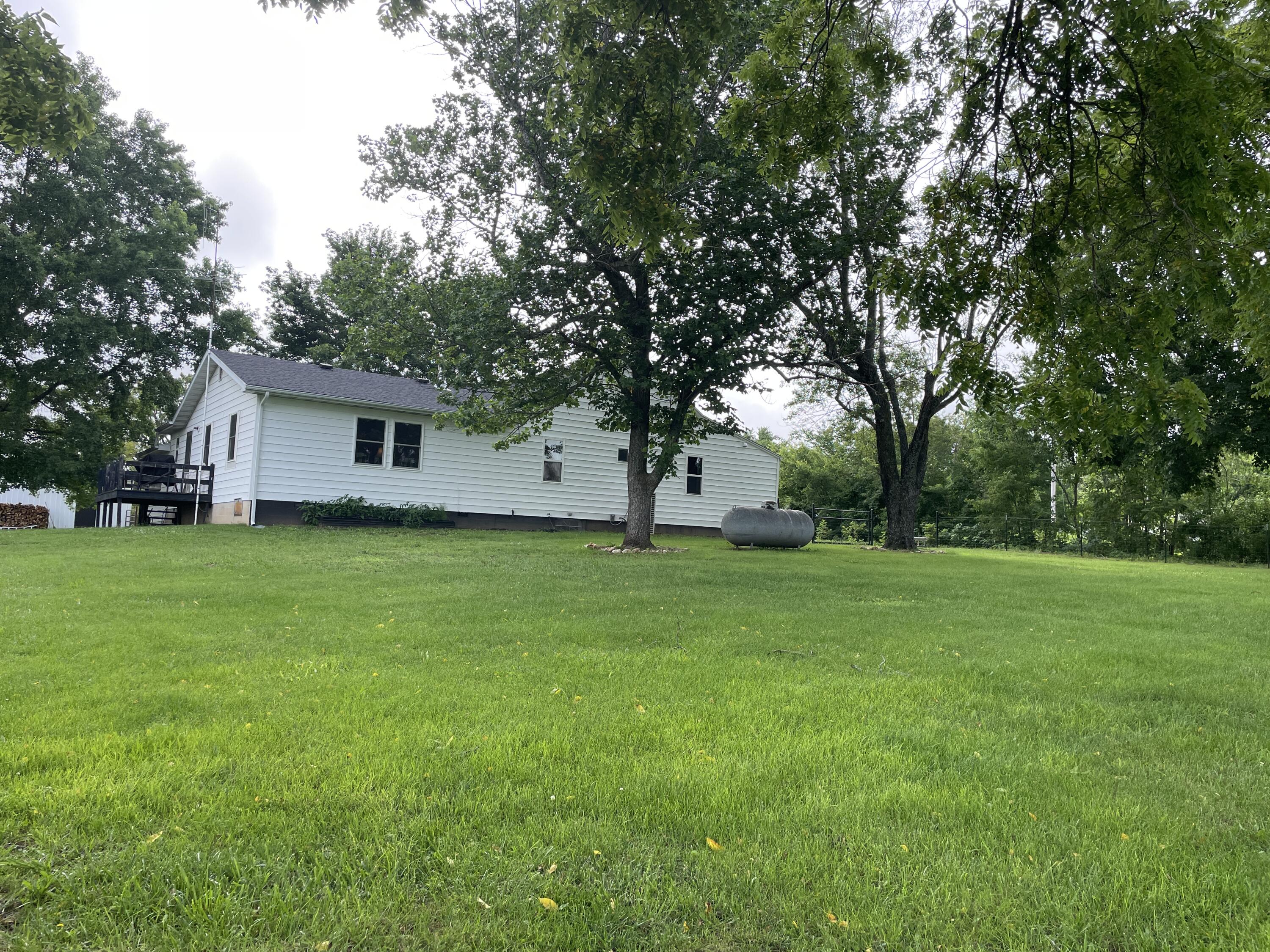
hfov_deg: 67.3
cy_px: 476
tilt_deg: +5.0
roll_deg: -2.1
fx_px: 954
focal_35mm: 26
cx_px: 635
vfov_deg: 53.1
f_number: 1.6
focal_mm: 4.2
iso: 32
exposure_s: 1/988
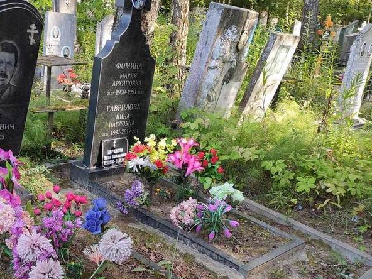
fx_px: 484
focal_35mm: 45
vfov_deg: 32.0
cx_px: 133
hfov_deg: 41.7
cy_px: 173
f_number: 1.75
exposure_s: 1/120
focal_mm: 4.77
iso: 163
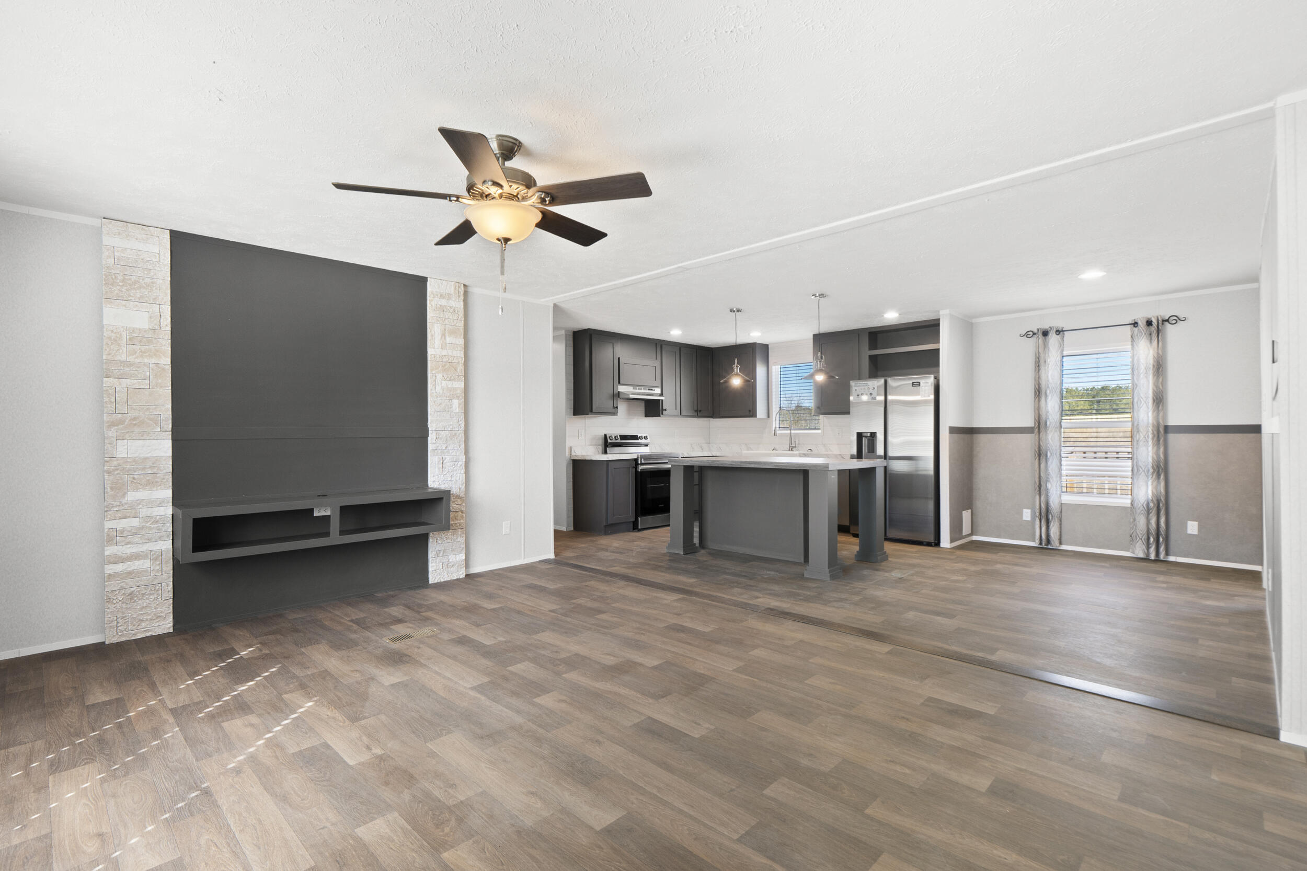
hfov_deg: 90.0
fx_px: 653
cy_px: 436
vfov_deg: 67.4
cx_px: 654
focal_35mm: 18
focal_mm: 12
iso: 250
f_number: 9
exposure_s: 1/3
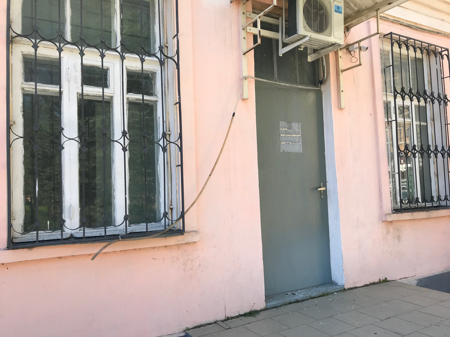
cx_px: 225
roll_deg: +2.4
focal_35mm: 28
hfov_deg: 63.4
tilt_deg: +4.9
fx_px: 364
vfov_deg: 49.7
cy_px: 168
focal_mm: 3.99
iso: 20
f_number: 1.8
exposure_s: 1/484
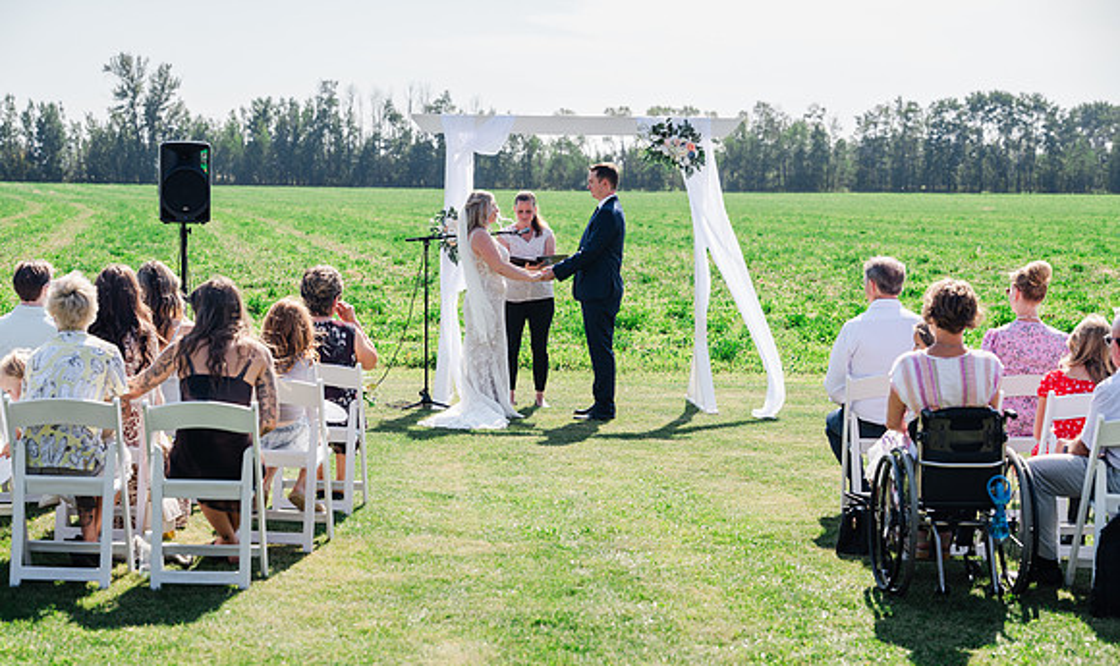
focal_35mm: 75
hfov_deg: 27.9
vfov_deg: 16.8
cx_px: 549
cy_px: 386
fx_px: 2254
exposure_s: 1/640
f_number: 4
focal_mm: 70
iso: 125
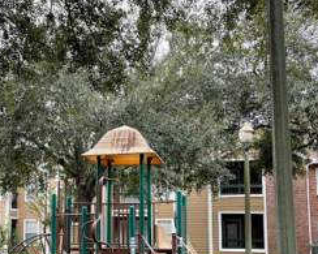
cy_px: 190
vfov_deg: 29.8
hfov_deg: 36.8
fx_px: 470
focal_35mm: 50
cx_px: 98
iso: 100
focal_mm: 4.2
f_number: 1.6
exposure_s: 1/121
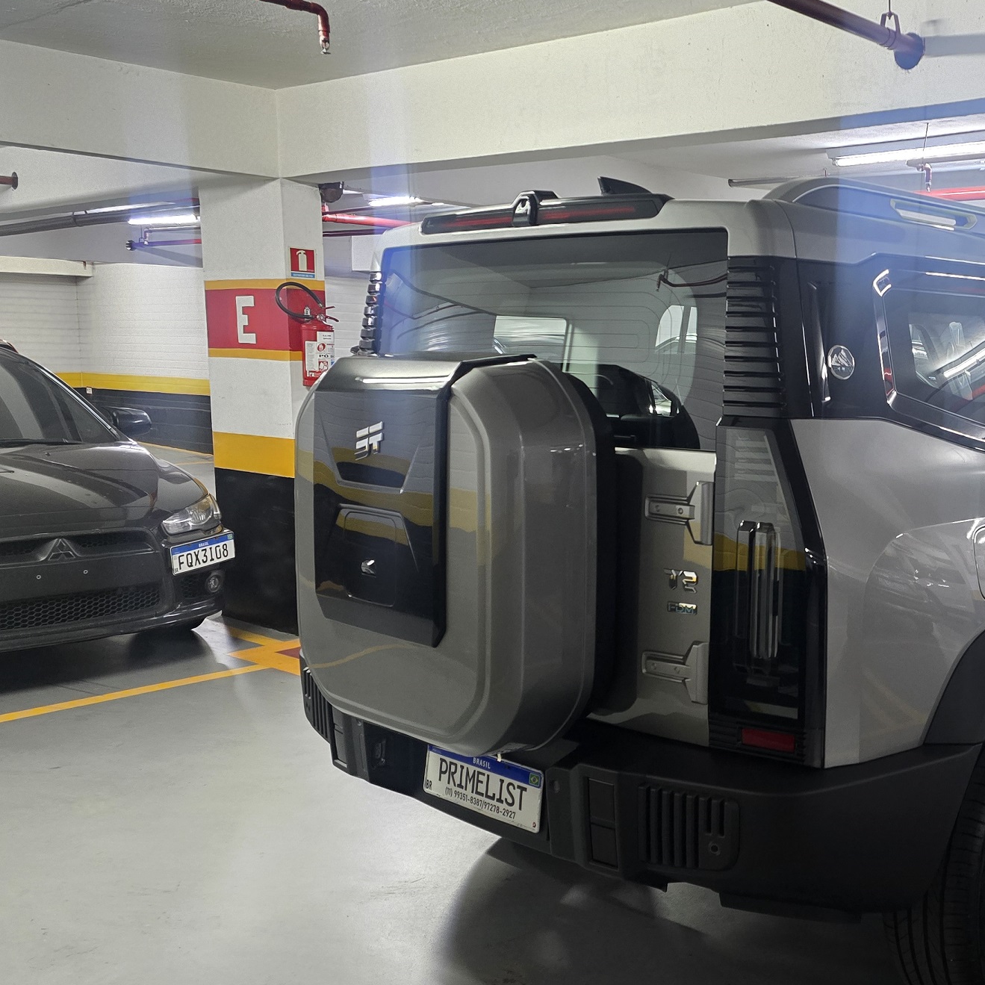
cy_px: 511
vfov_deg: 44.9
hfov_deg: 41.6
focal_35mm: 37
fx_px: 1191
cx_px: 872
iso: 1250
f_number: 1.7
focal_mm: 6.3
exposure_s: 1/24
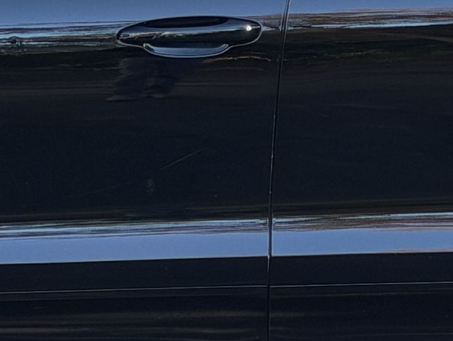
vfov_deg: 5.5
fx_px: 3522
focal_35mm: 269
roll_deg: +0.8
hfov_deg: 7.4
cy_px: -40
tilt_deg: -7.6
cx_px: 195
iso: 64
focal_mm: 6.93
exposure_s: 1/294
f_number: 1.48
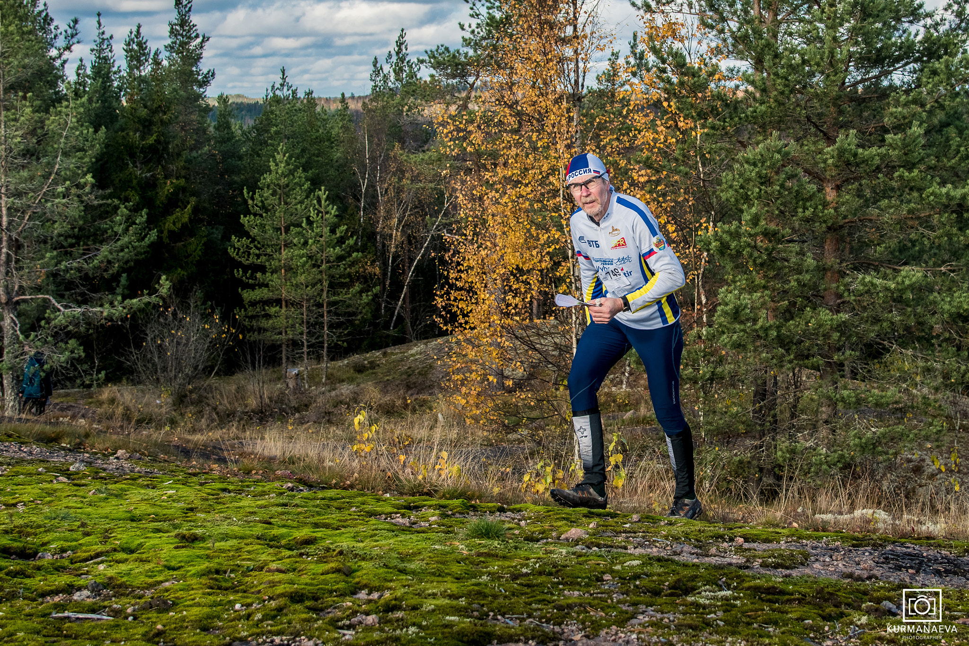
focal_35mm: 42
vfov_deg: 31.9
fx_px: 1130
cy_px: 323
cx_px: 484
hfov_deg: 46.4
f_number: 5.6
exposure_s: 1/400
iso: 180
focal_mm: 28
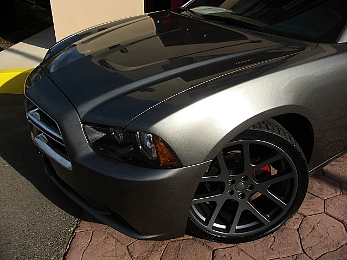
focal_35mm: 36
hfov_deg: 51.4
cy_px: 130
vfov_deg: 39.7
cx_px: 174
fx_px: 361
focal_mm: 6.3
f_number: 7.9
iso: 50
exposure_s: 1/160
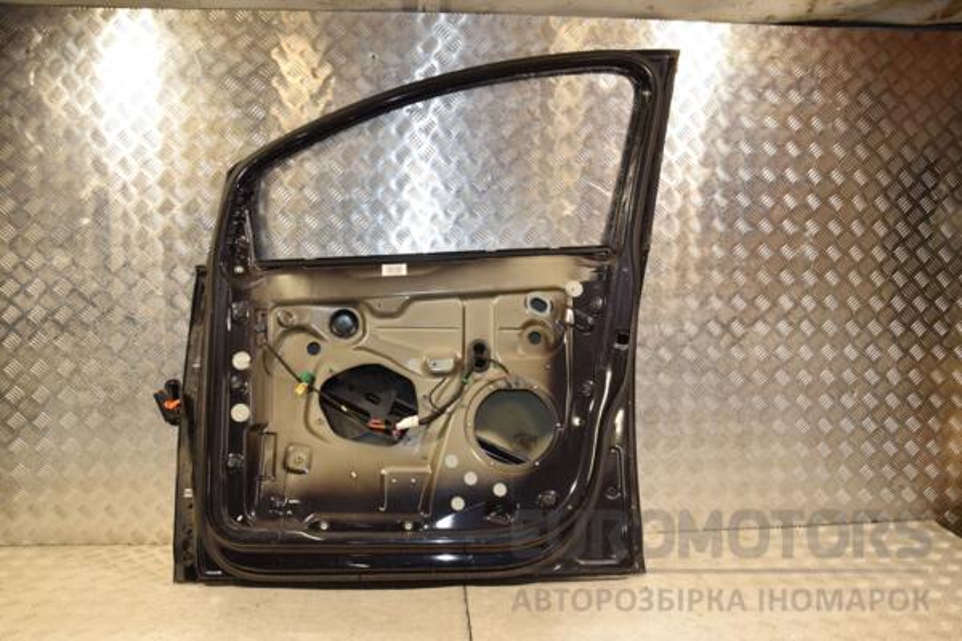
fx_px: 721
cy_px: 320
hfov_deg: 67.4
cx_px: 481
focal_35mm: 27
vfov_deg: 47.9
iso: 800
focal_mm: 18
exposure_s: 1/200
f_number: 5.6
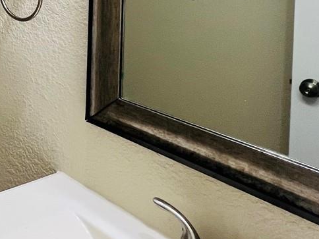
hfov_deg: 32.5
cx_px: -100
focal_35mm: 43
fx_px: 396
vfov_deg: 28.5
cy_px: -58
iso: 125
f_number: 1.8
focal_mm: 1.57
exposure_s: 1/99
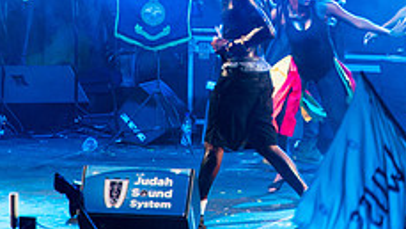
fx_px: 8583
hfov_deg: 2.7
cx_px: 323
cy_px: -59
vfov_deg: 1.5
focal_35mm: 797
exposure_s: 1/200
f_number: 5.6
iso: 3200
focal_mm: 300
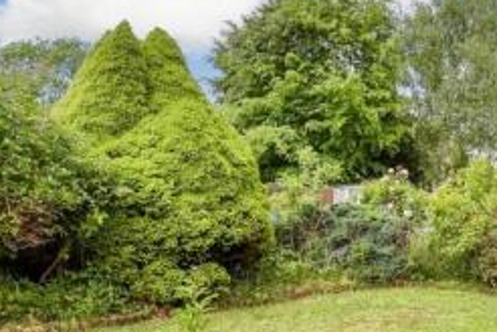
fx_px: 552
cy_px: 222
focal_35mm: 40
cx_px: 456
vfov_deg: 33.1
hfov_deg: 43.8
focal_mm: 10
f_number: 8
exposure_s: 1/80
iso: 160
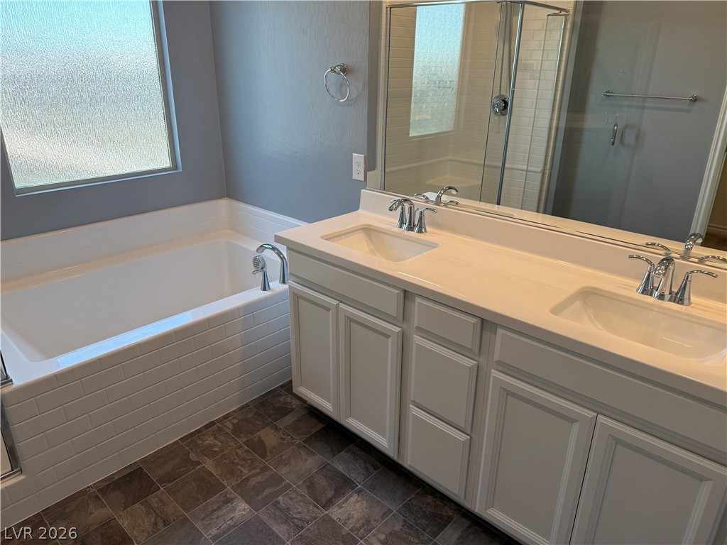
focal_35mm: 24
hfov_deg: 71.6
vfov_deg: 56.8
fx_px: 504
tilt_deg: -22.6
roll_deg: -0.8
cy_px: 272
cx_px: 364
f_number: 1.78
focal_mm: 6.76
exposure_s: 1/237
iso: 125
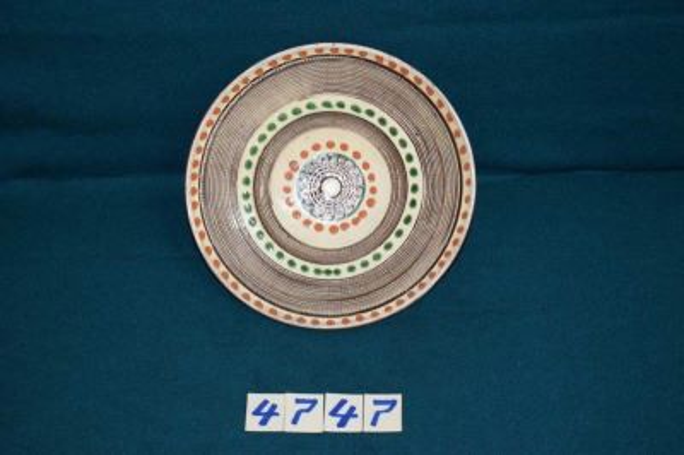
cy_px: 228
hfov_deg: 28.1
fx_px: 1367
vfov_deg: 18.9
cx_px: 342
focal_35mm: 72
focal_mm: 48
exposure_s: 1/60
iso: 2200
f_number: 5.3
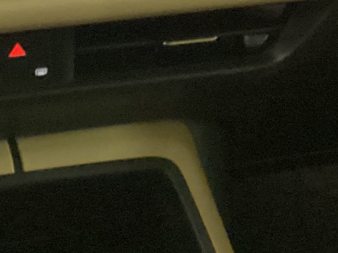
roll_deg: -1.6
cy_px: -109
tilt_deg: -24.0
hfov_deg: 18.6
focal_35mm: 105
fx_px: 1025
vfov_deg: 13.4
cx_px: 77
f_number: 2.4
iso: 500
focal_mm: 3.3
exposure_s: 1/25
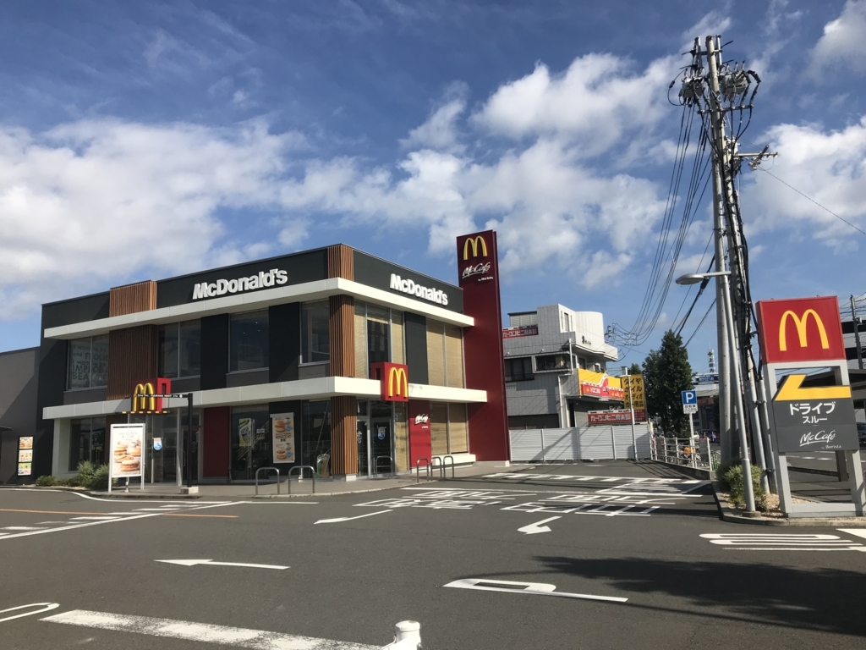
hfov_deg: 63.4
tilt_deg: +11.9
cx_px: 433
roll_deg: +2.9
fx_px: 700
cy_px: 325
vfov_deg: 49.7
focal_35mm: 28
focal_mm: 3.99
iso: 20
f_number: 1.8
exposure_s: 1/3425
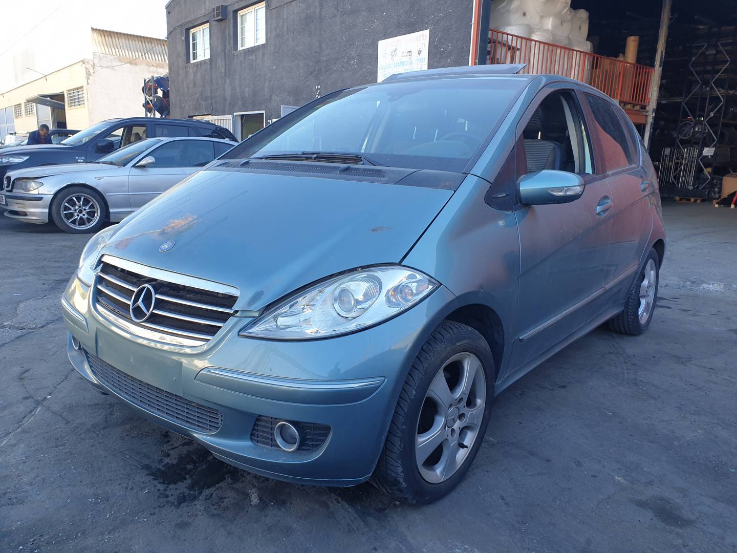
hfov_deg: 67.3
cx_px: 368
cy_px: 276
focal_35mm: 26
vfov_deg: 53.1
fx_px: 554
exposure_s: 1/197
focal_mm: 4.3
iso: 50
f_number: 2.4
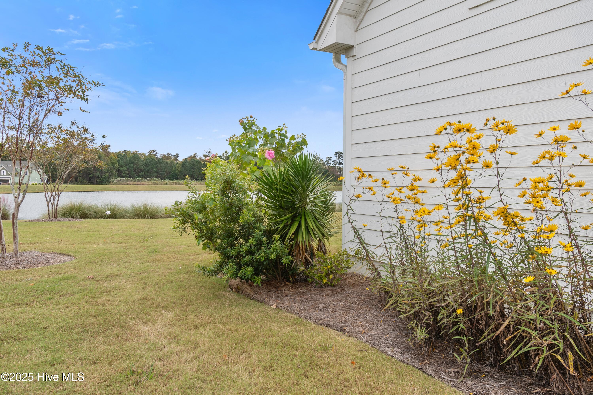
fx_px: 494
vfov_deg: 43.6
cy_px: 198
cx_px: 296
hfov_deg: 61.9
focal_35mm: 30
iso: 100
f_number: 8
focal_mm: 20
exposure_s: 1/250
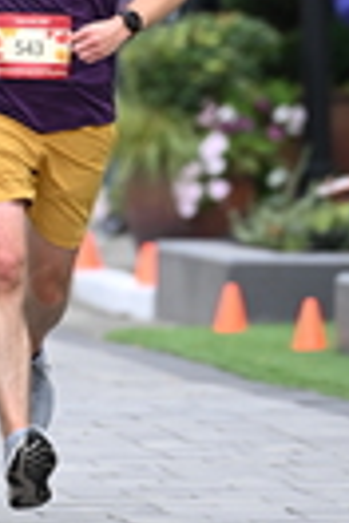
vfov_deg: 2.5
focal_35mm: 831
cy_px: 8
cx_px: 46
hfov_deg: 1.7
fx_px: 12083
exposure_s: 1/2000
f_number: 2.8
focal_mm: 200
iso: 640
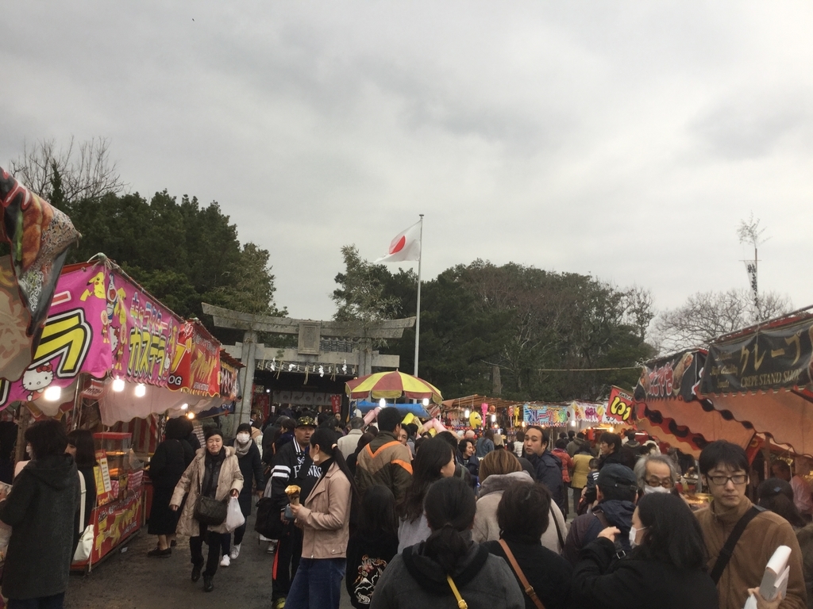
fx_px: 728
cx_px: 406
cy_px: 304
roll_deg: -3.1
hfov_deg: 58.4
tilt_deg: +6.5
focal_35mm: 31
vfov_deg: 45.4
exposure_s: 1/120
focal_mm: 3.3
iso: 25
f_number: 2.4
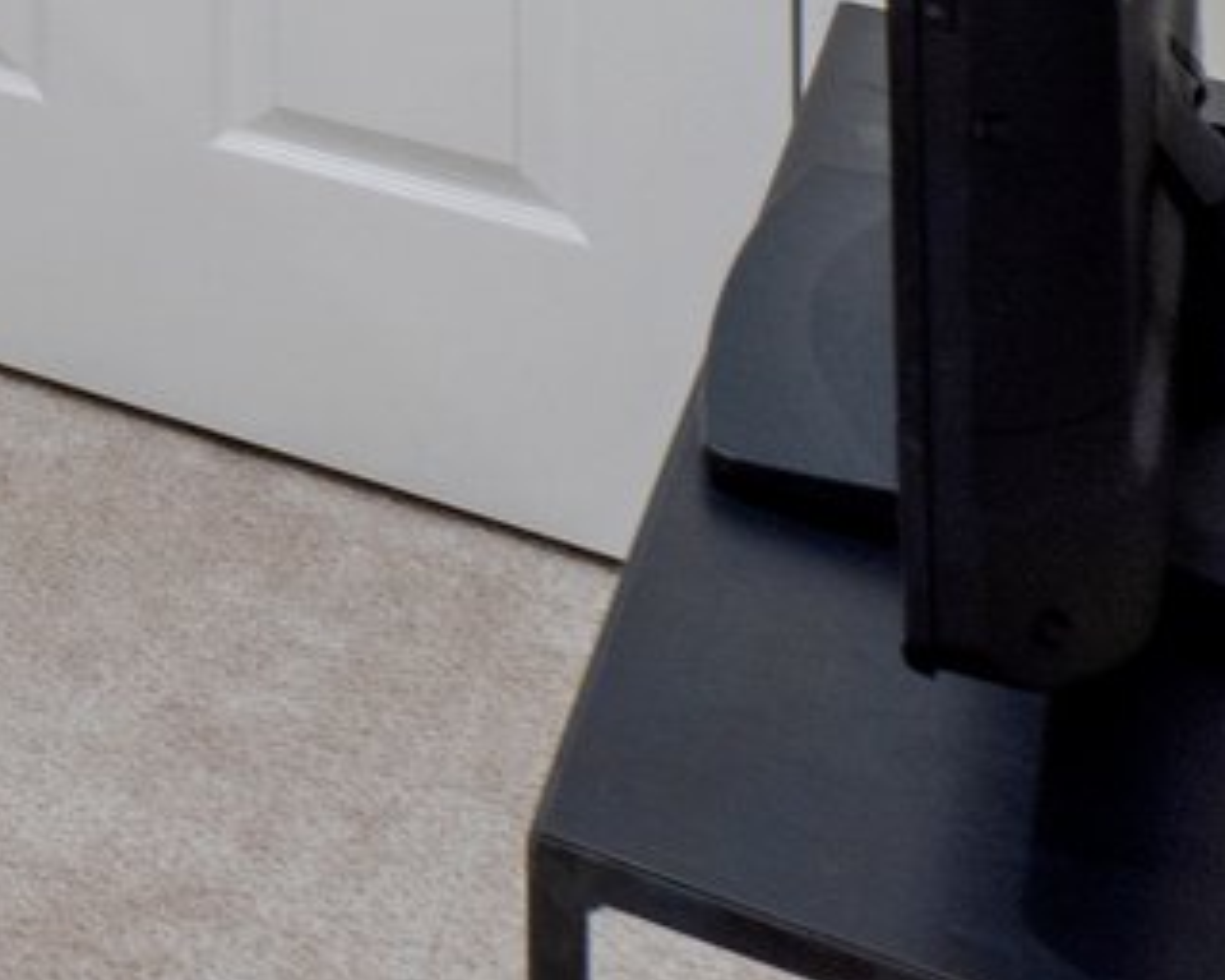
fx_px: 3263
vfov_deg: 13.0
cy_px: -1353
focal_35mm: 90
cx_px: -2316
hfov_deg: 12.0
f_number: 8
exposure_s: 1/2
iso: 100
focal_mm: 10
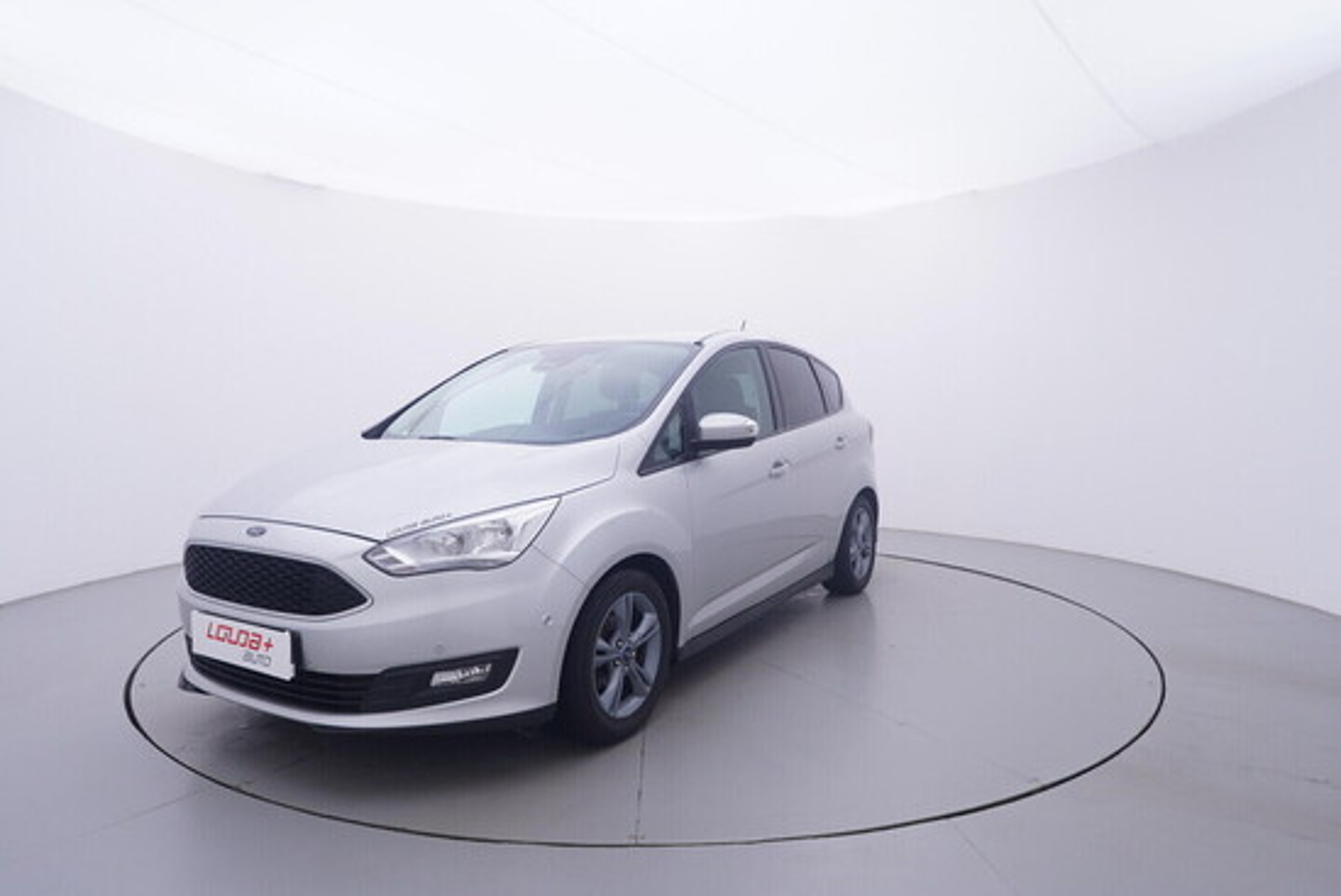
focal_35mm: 22
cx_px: 670
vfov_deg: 56.2
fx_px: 839
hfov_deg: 77.3
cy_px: 448
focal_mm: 15
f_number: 5
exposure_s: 1/80
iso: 200
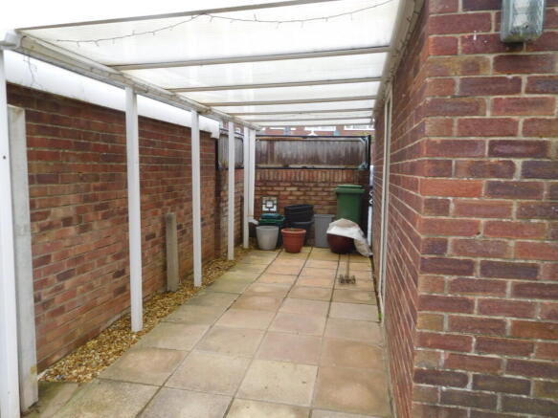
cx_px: 279
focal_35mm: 25
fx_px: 403
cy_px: 209
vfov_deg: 54.9
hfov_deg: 69.4
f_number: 3.4
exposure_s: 1/50
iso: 125
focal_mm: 4.5
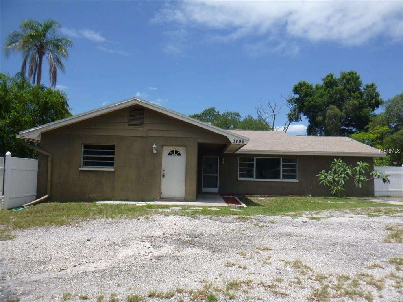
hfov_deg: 69.4
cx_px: 202
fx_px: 291
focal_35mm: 25
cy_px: 151
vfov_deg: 54.9
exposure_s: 1/800
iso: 100
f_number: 3.9
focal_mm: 4.5
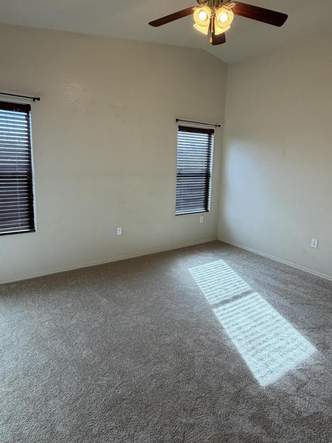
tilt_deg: -7.8
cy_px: 202
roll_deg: -2.5
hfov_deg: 60.9
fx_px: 281
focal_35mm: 22
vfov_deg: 76.2
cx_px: 185
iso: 125
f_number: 2.2
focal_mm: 2.22
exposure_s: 1/120
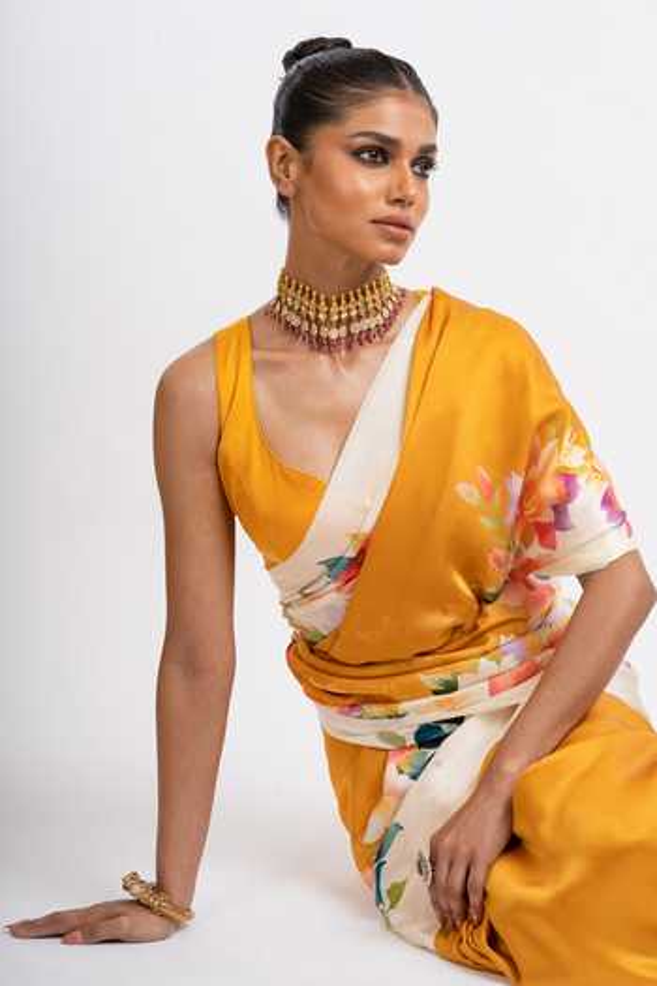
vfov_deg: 23.9
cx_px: 328
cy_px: 493
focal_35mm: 85
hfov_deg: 16.1
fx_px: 2327
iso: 200
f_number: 13
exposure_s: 1/160
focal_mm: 85
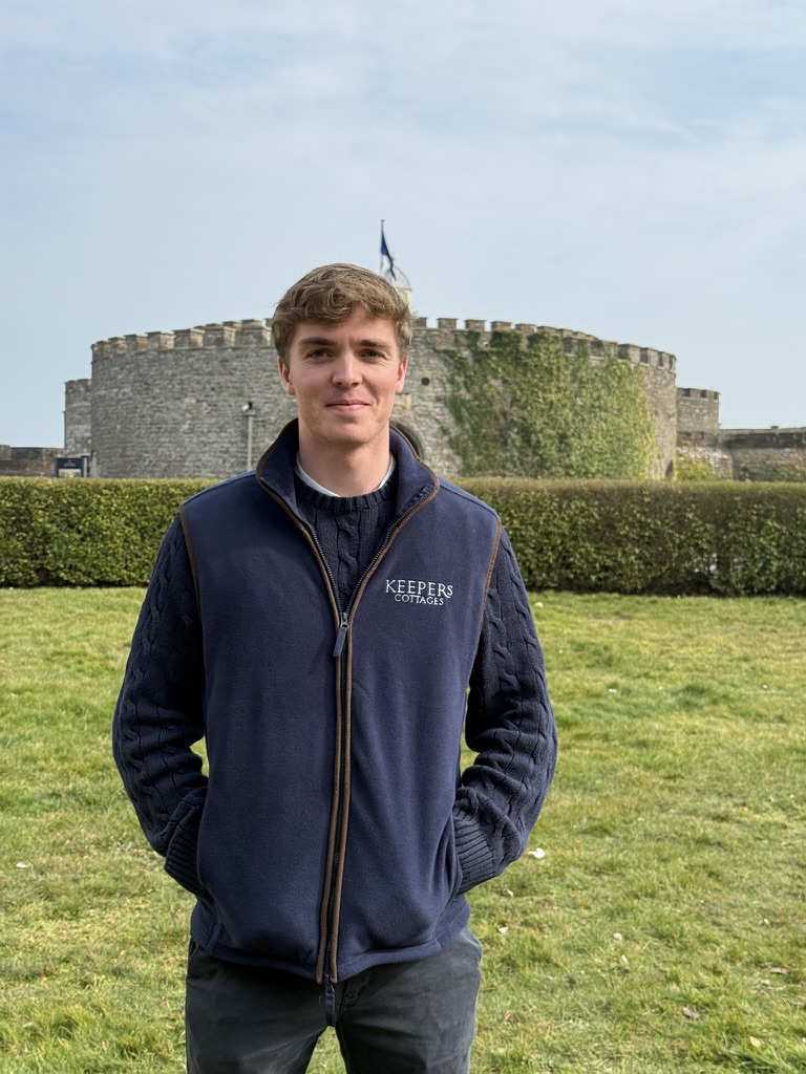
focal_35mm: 48
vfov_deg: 39.7
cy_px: 537
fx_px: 1490
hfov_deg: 30.3
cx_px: 403
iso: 64
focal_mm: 6.76
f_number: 1.78
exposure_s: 1/2342
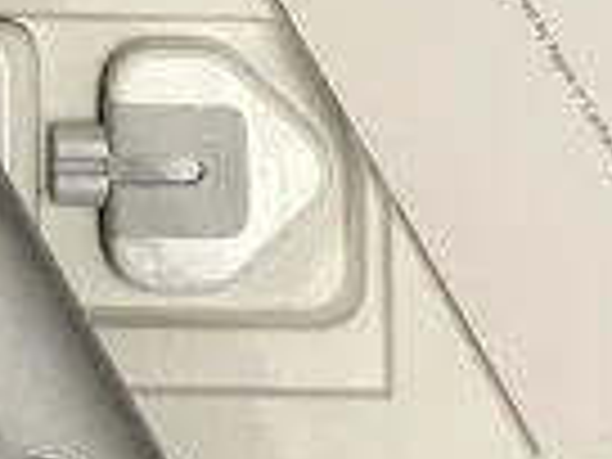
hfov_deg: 15.5
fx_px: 2157
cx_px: -158
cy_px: -459
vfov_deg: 11.0
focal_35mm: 122
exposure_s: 1/100
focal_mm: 5.7
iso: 100
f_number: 1.5
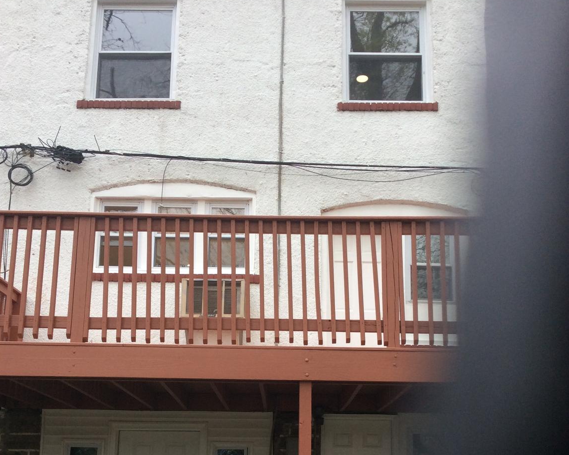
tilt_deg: +11.5
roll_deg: -0.2
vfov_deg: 34.7
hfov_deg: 43.8
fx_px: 707
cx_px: 284
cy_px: 353
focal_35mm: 42
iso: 32
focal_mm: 3.3
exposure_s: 1/296
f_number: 2.4
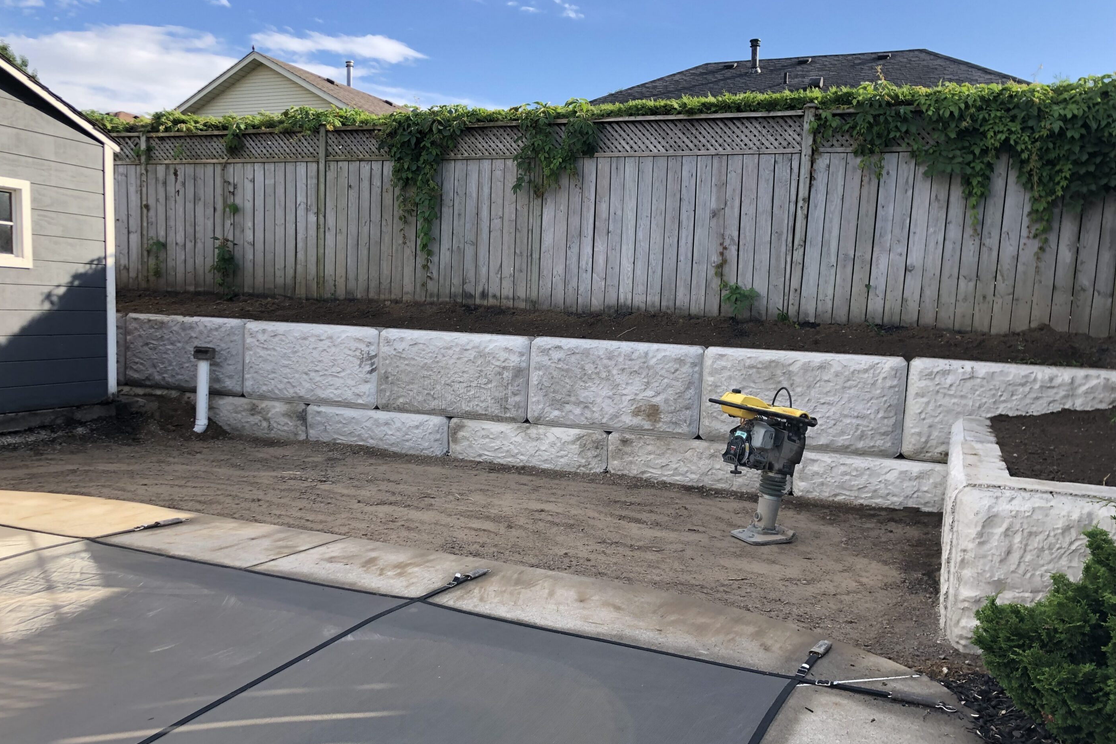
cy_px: 398
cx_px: 542
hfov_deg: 61.9
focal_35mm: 30
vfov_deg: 43.6
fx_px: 930
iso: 20
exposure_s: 1/500
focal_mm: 4
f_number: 1.8
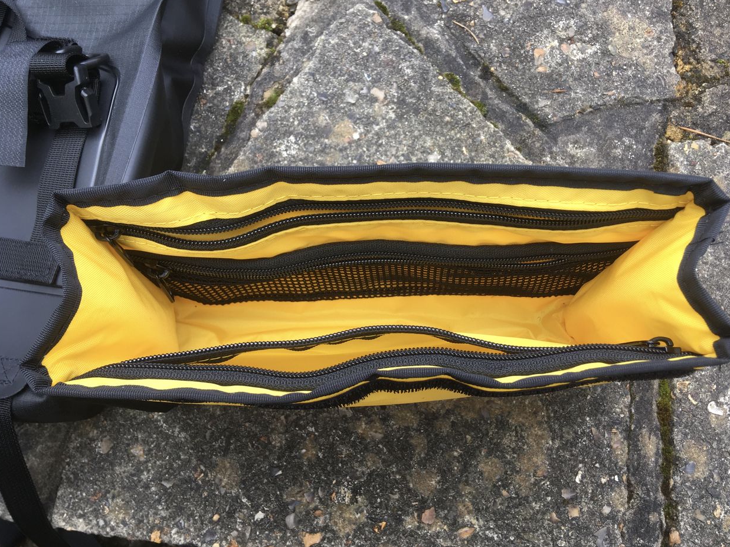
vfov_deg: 46.8
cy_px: 279
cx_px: 371
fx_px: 633
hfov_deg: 60.0
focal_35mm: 30
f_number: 2.2
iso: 32
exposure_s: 1/100
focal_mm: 4.15
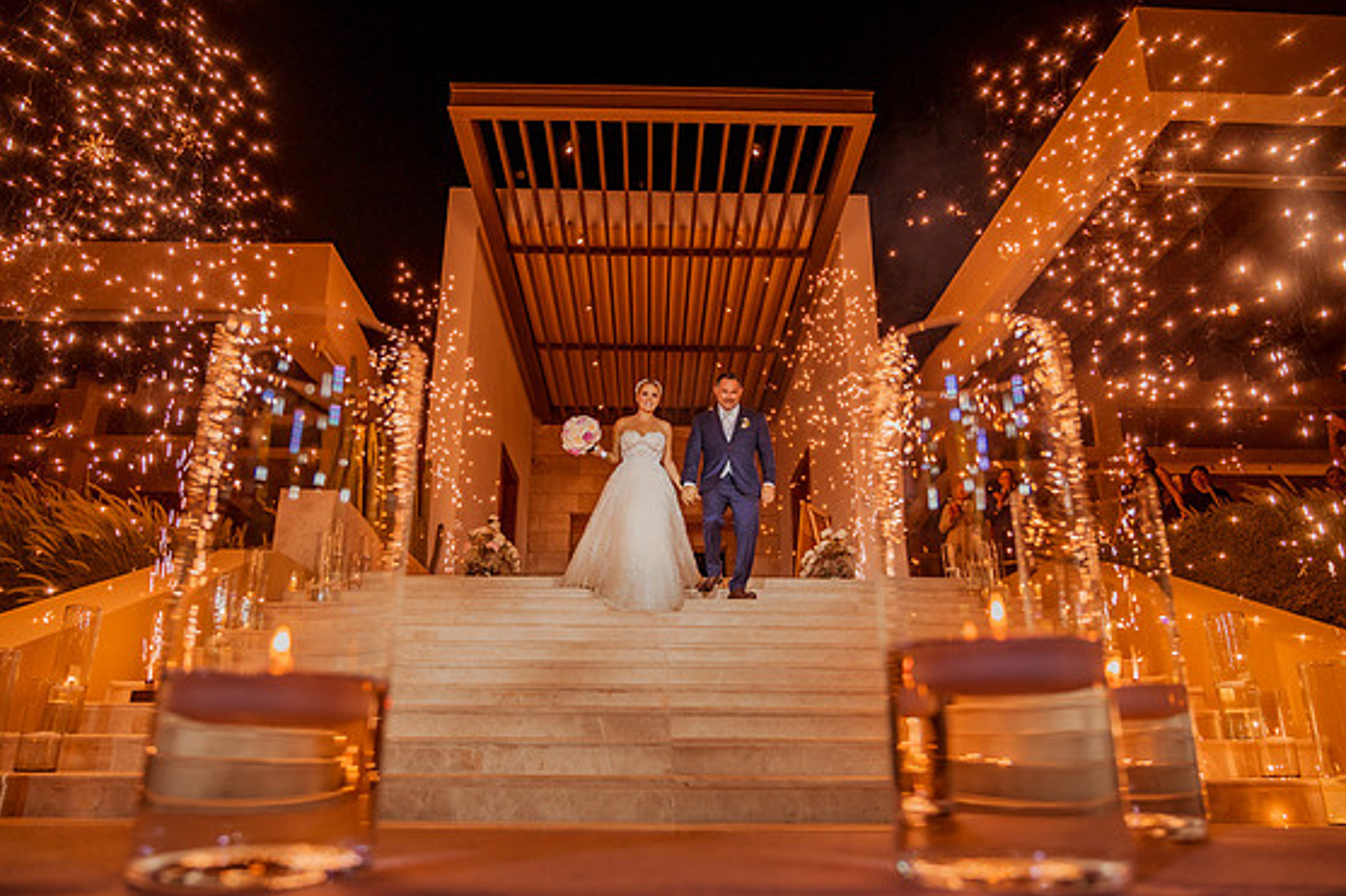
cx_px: 674
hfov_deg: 71.5
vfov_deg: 51.3
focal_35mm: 25
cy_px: 461
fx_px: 934
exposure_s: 1/500
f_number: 4
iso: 1250
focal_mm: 24
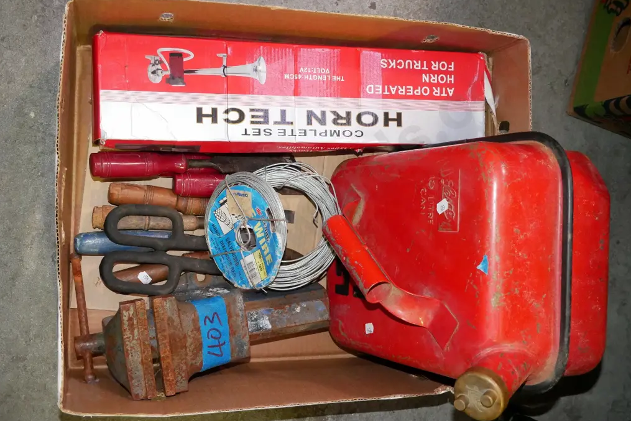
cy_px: 218
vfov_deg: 31.9
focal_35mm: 42
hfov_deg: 46.4
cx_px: 313
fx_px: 736
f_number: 5.6
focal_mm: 20
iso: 3200
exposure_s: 1/125
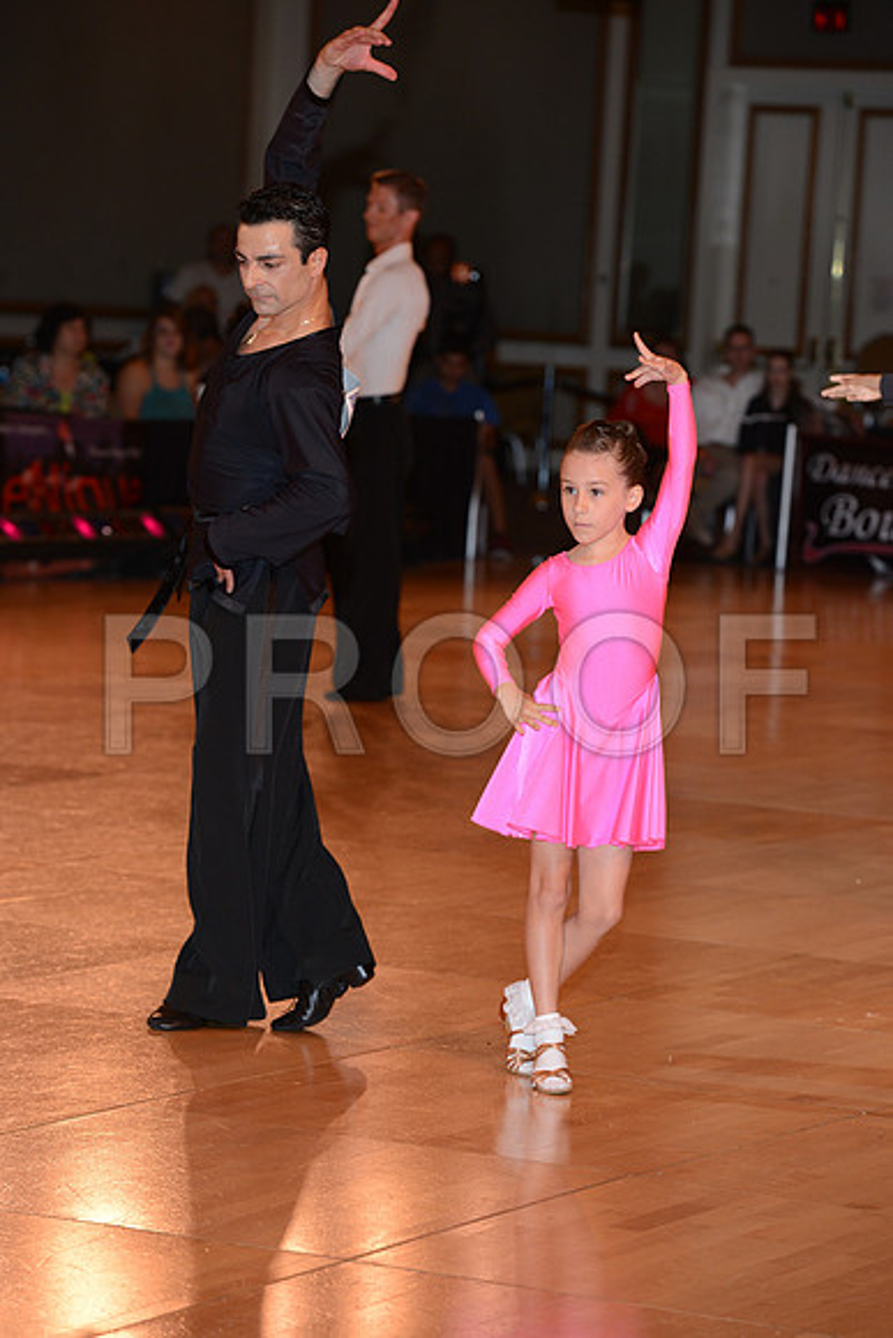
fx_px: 5392
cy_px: 669
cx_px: 446
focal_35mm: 145
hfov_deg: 9.5
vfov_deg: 14.2
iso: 1000
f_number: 5.6
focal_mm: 145
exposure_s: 1/250
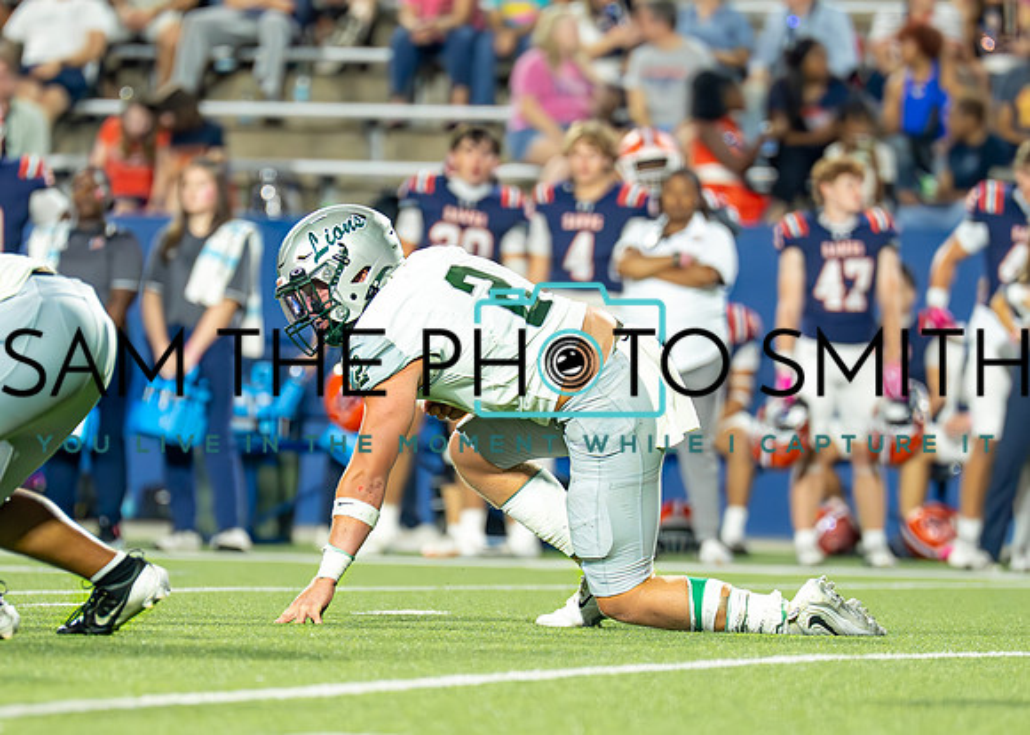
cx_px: 480
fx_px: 13949
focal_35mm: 477
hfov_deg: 4.2
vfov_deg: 3.0
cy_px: 456
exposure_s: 1/1600
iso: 3200
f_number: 2.8
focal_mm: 200
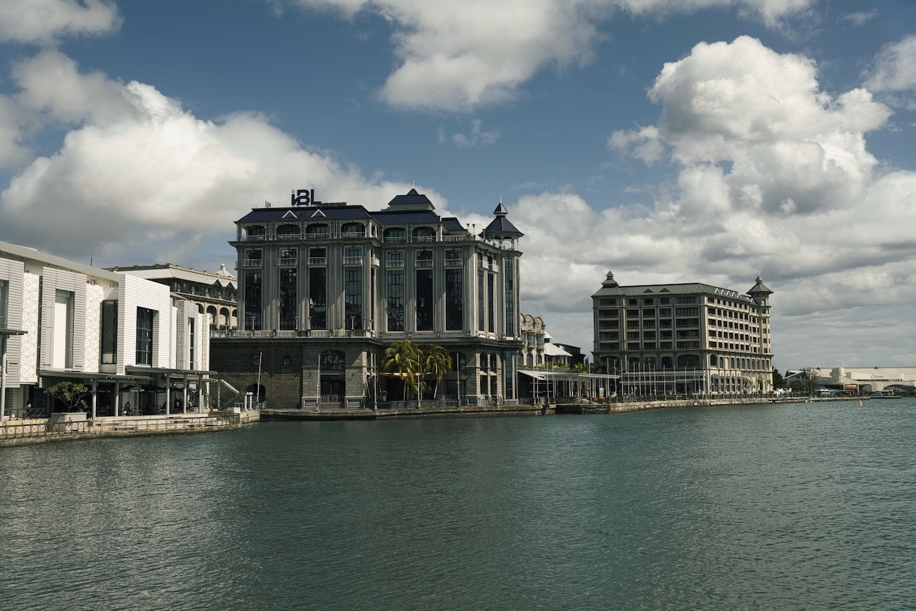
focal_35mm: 39
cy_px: 306
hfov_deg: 49.5
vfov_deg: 34.2
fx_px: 992
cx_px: 458
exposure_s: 1/800
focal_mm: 39
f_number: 4.5
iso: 50
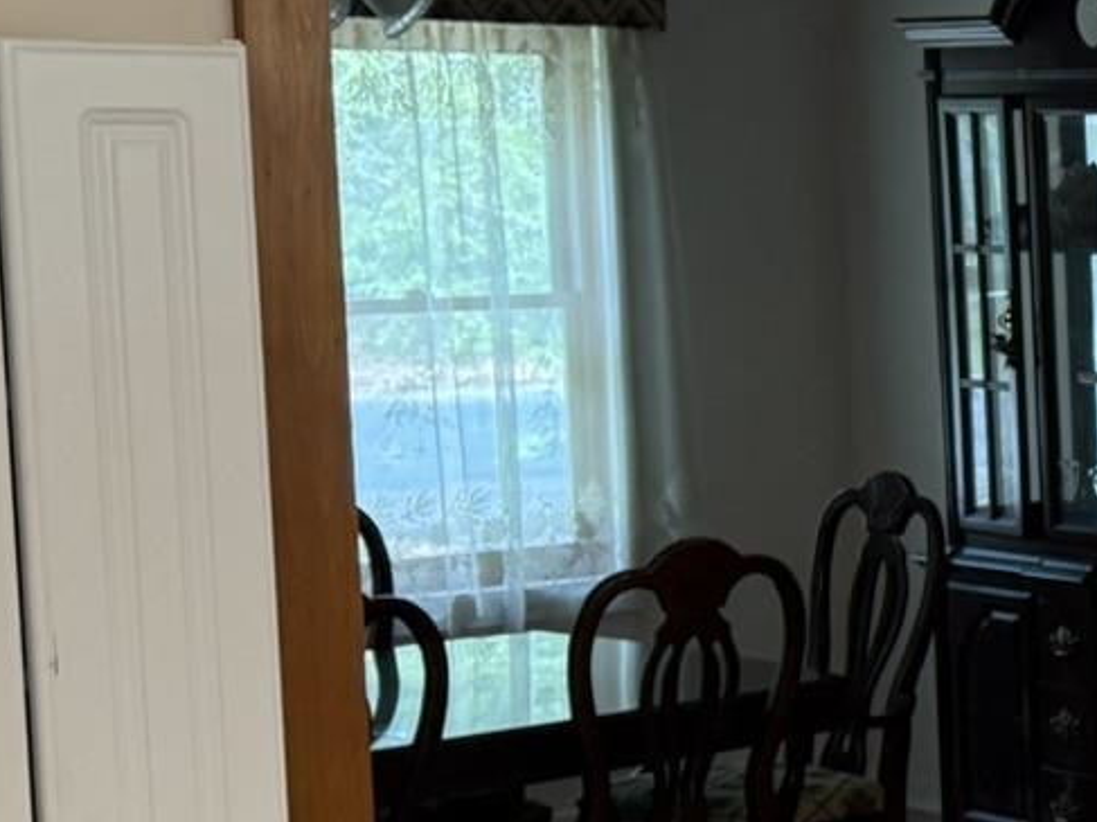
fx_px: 3200
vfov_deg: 14.6
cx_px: 2059
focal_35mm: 101
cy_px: 464
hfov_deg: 16.0
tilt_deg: -5.0
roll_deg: +0.1
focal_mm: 6.76
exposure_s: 1/120
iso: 160
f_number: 1.78
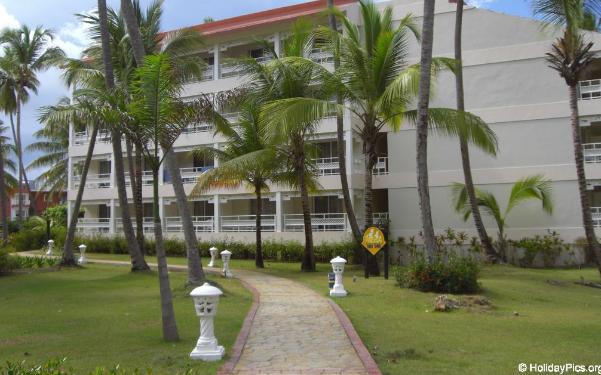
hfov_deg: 48.2
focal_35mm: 41
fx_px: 672
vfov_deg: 31.2
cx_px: 299
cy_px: 148
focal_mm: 6.2
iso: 64
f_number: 2.7
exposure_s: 1/640
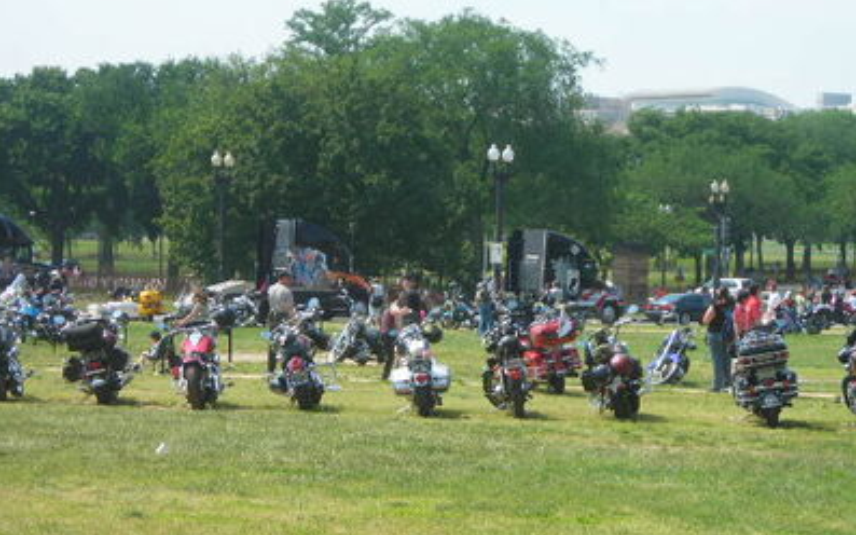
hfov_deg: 16.8
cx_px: 427
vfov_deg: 10.6
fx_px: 2892
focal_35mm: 124
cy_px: 272
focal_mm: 19.2
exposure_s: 1/153
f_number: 5.3
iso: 50
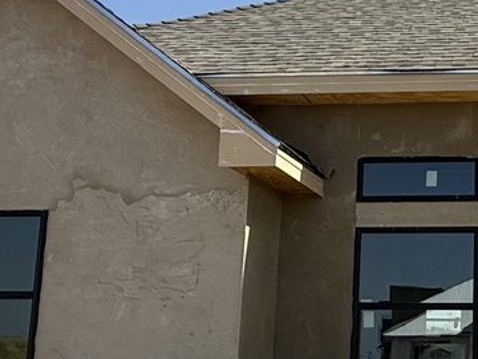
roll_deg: -0.6
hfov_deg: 31.0
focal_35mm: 56
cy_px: 239
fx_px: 773
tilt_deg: +8.1
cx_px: 513
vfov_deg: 26.0
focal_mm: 2.22
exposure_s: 1/1235
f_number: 2.2
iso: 50
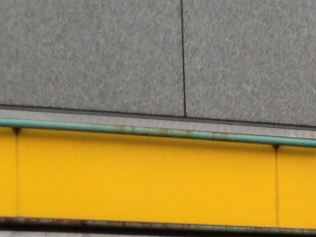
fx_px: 1579
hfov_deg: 10.1
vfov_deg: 8.3
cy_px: 431
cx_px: 747
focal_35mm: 173
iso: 50
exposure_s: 1/40
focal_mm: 4.13
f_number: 2.4
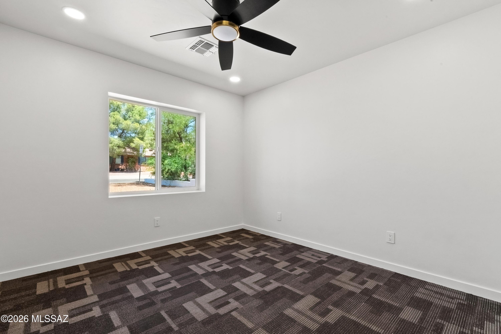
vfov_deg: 77.3
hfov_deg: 100.4
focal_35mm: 15
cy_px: 167
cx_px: 250
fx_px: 209
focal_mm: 10
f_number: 22
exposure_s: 1/4
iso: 800
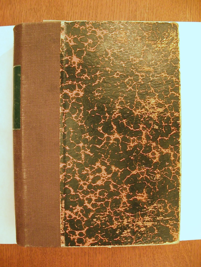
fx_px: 286
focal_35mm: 37
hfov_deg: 38.7
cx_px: 100
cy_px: 134
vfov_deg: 50.1
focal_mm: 5.6
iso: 100
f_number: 2.7
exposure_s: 1/4.8
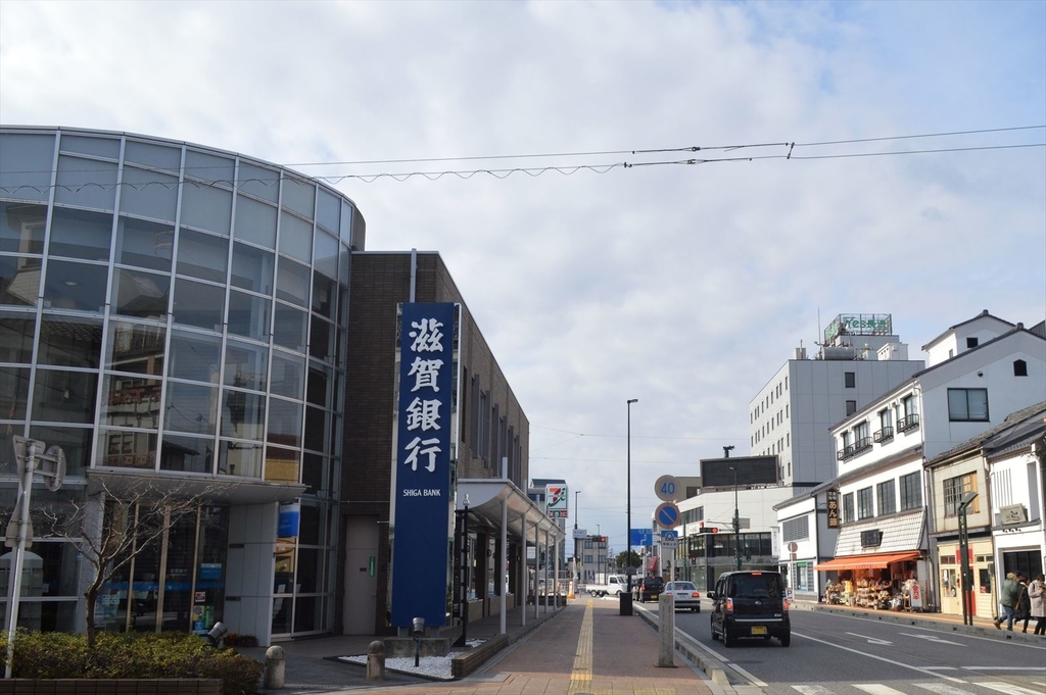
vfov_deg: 47.9
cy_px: 348
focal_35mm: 27
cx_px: 523
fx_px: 784
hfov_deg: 67.4
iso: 400
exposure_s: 1/500
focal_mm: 18
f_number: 11
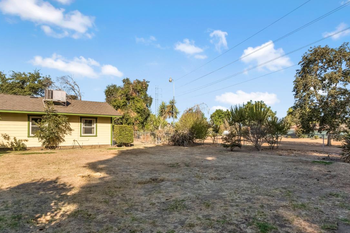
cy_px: 138
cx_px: 185
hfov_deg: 78.5
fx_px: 214
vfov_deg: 56.8
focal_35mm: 22
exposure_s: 1/1250
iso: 640
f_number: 7.1
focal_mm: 16
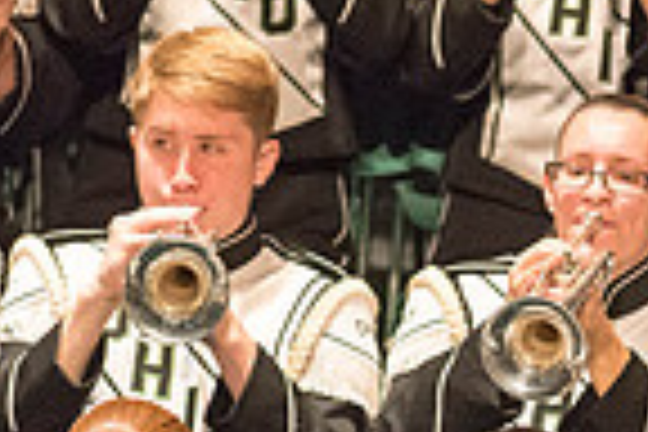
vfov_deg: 1.1
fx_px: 21706
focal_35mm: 1206
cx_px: 1066
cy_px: 668
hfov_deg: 1.7
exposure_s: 1/500
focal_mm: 300
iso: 4000
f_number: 2.8
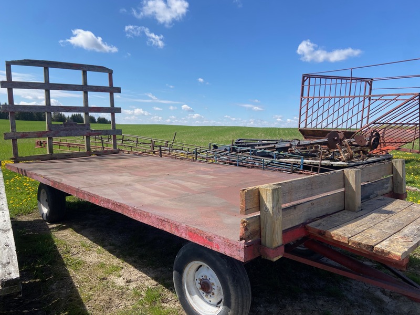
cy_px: 158
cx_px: 210
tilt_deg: -7.1
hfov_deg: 67.3
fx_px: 315
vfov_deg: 53.1
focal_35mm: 26
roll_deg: -2.0
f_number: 1.8
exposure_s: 1/2688
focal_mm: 4.25
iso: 32
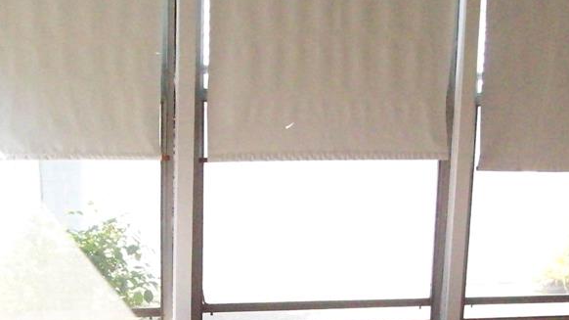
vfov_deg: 16.9
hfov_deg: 30.6
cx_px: 266
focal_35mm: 69
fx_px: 1041
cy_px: 357
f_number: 2.7
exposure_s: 1/1401
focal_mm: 6
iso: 800
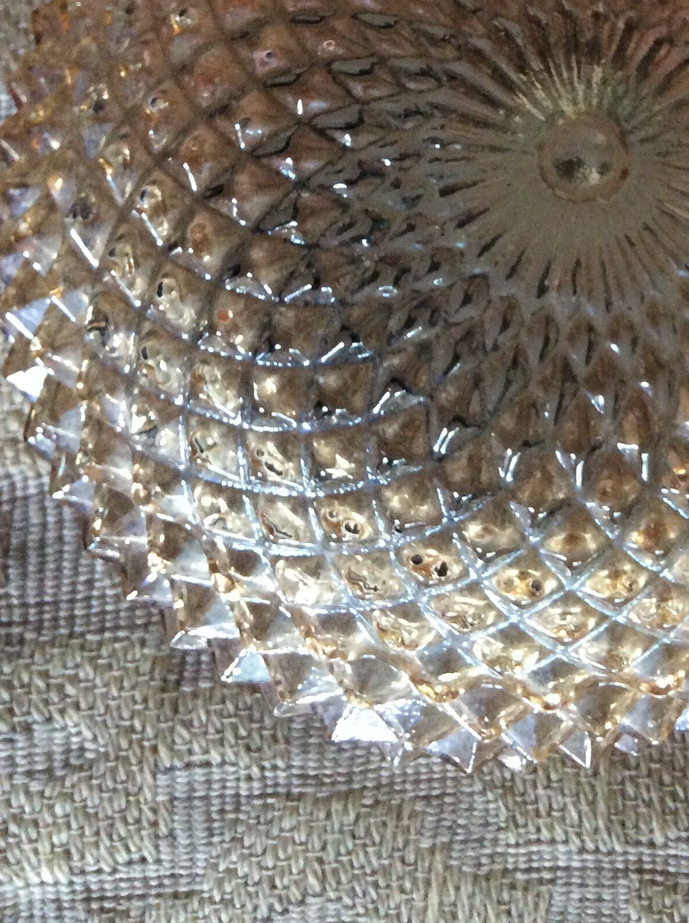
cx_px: 510
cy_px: 200
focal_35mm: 52
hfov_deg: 27.6
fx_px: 1384
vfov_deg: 35.8
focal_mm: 3.3
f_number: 2.4
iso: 250
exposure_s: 1/25
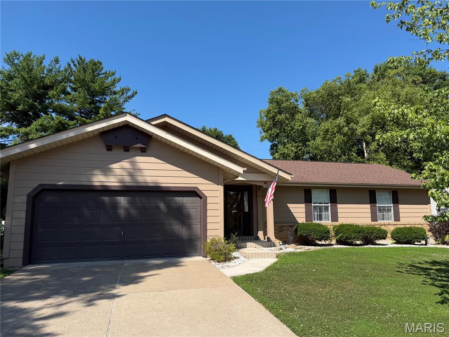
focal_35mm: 24
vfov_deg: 56.8
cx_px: 224
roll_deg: +1.1
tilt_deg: +6.9
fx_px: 311
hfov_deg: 71.6
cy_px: 168
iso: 80
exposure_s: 1/3759
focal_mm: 6.76
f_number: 1.78
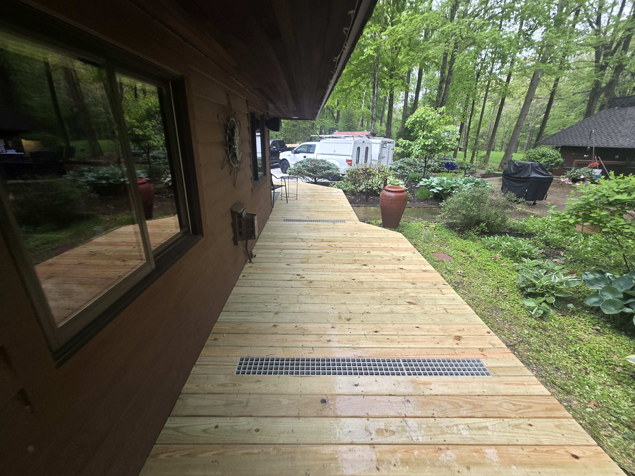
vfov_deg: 89.9
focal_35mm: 13
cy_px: 238
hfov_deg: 106.2
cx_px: 318
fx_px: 238
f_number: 2.2
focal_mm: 2.2
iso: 80
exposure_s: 1/120
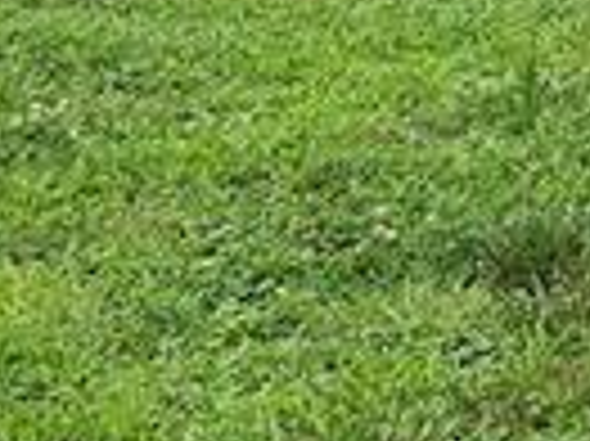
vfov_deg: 7.6
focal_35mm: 180
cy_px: -648
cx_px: 1401
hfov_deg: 9.7
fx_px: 3065
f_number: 1.8
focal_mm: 6.4
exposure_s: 1/279
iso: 12
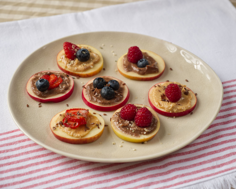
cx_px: 120
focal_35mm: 74
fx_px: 517
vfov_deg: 20.7
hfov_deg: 25.7
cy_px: 94
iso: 200
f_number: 2.8
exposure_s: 1/160
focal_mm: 35
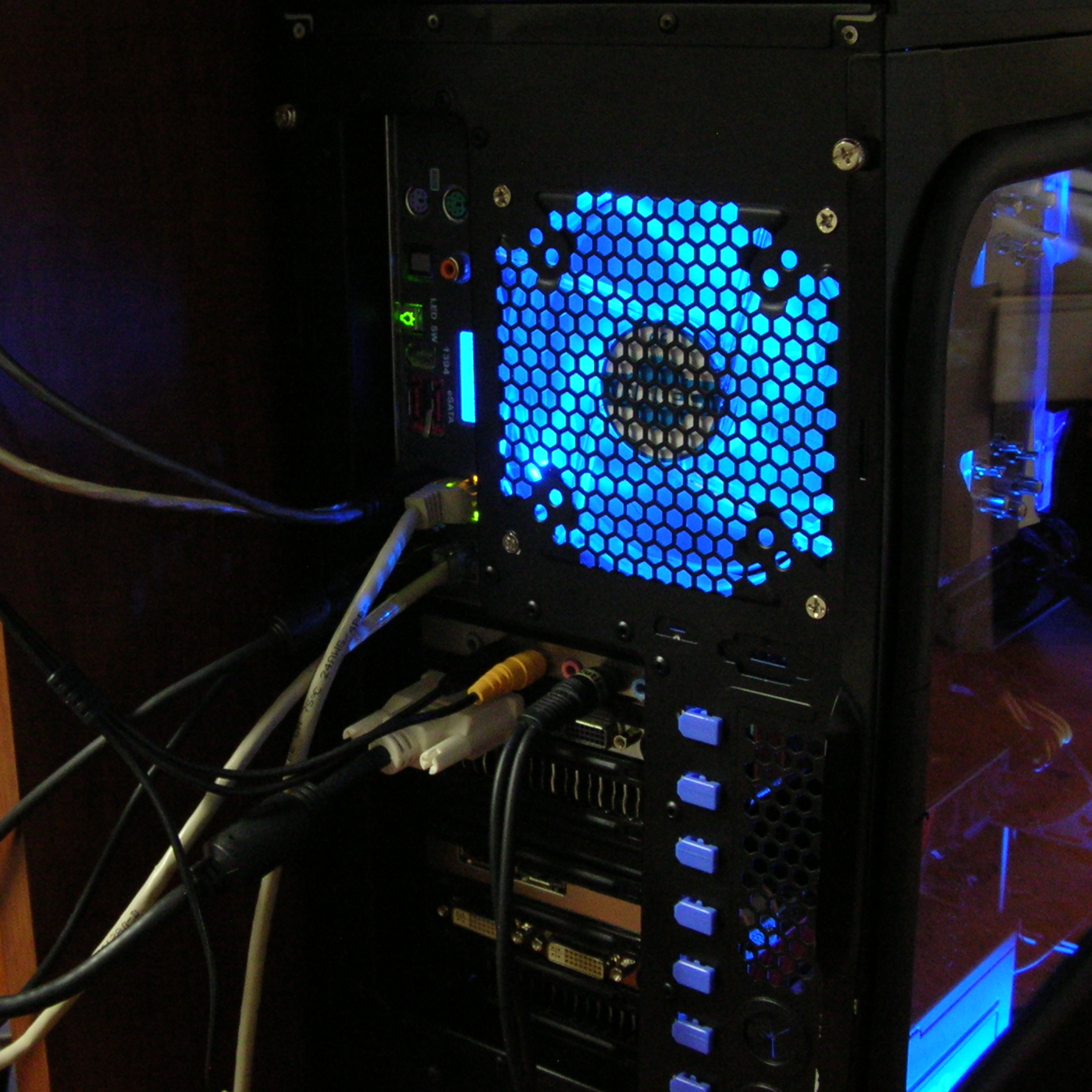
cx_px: 502
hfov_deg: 32.8
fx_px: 1856
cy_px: 546
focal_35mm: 52
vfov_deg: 32.8
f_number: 2.7
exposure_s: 1/4
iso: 153
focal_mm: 6
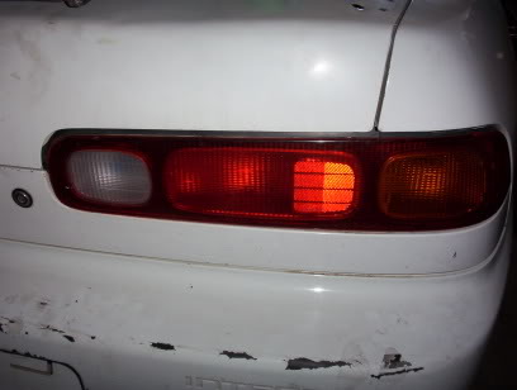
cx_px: 258
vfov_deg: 37.0
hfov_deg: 47.8
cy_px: 195
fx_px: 584
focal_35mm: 39
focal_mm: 6
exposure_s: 1/30
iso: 140
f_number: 4.5
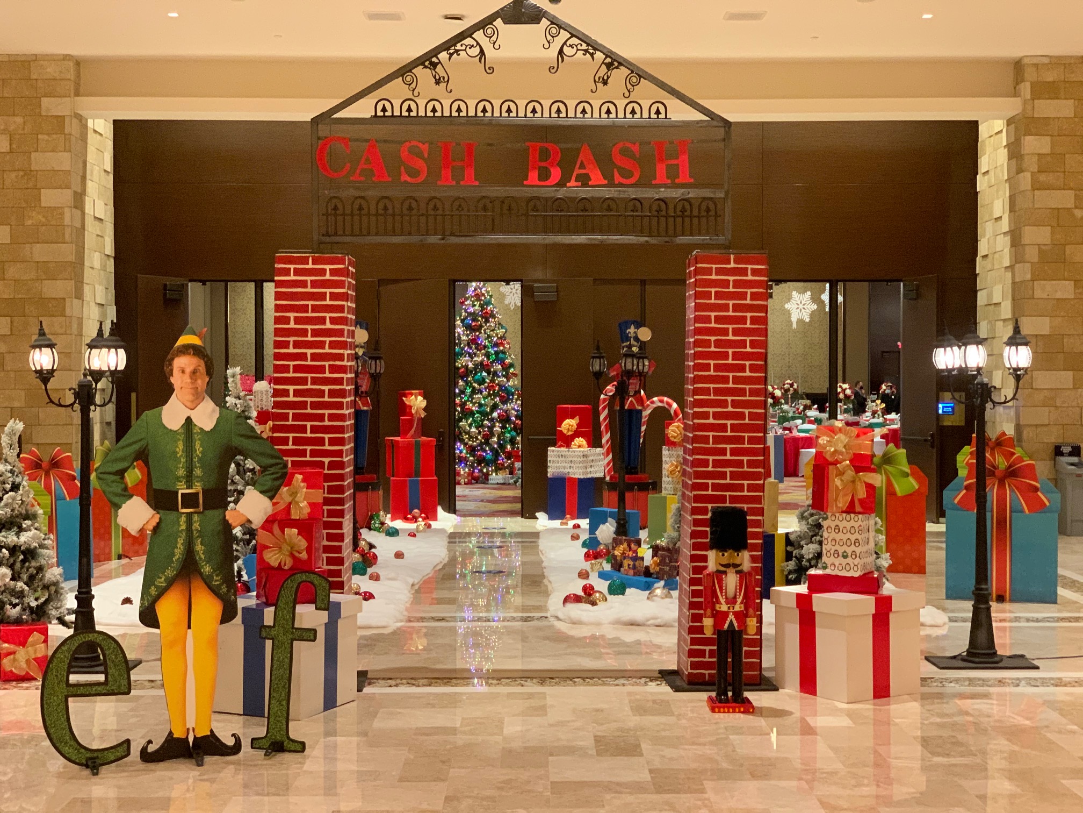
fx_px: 1627
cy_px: 406
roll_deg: -0.2
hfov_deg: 36.8
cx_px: 542
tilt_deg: -1.8
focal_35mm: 52
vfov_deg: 28.0
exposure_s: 1/40
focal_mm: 6
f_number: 2.4
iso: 500
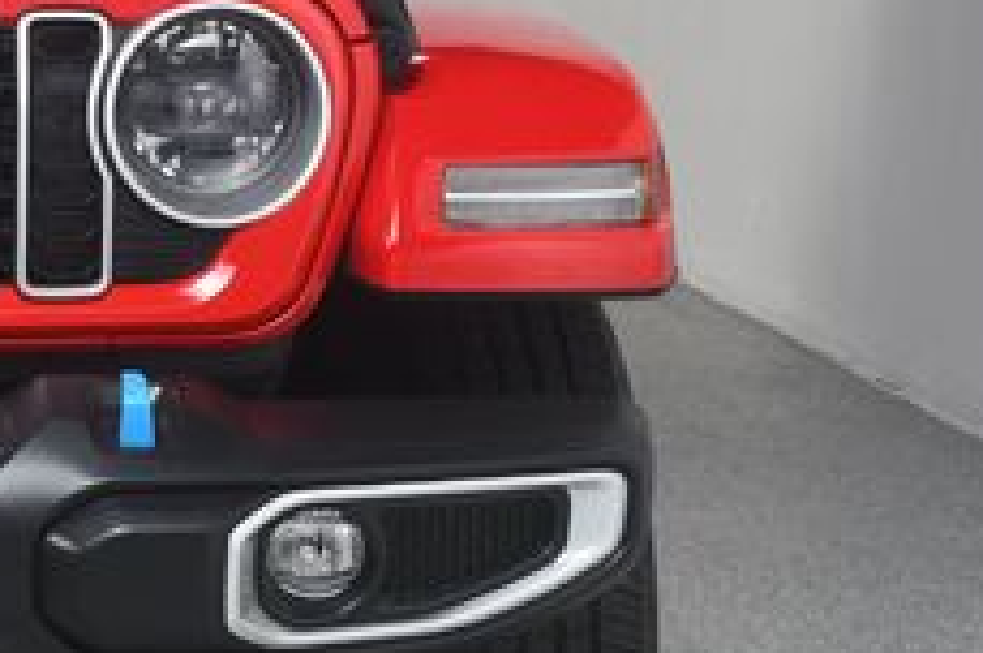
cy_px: 185
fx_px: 3054
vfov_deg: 12.2
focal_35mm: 112
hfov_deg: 17.1
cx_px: -326
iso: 100
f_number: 8
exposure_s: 1/160
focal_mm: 27
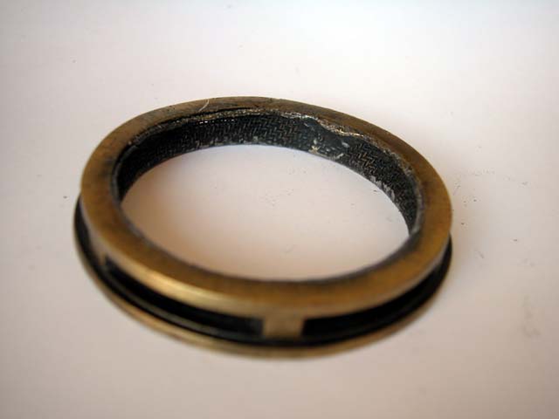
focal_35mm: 38
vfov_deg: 37.7
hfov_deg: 49.0
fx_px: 614
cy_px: 210
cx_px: 280
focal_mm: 9.7
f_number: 3.1
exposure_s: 1/37.5
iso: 100
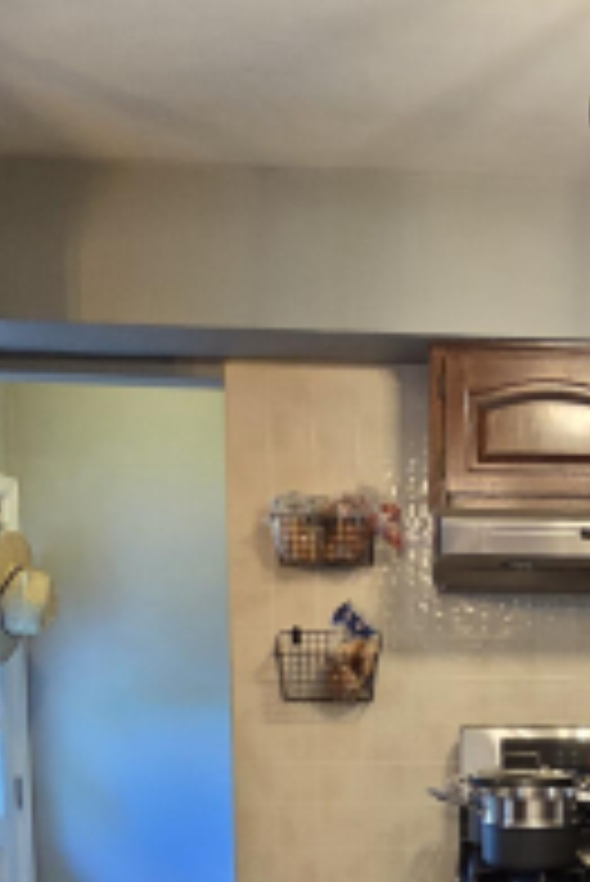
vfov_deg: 39.7
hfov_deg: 28.2
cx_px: 529
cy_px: 788
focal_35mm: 46
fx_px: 1129
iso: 640
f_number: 2.2
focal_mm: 2.2
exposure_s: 1/60
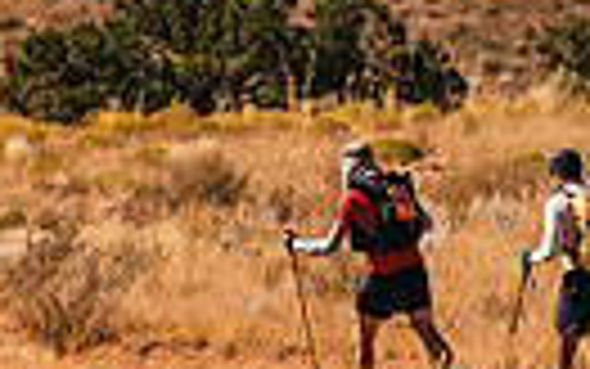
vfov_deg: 1.0
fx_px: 20703
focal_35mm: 1287
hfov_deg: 1.6
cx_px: 198
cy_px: 5
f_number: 5.6
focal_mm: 280
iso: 160
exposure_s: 1/1600
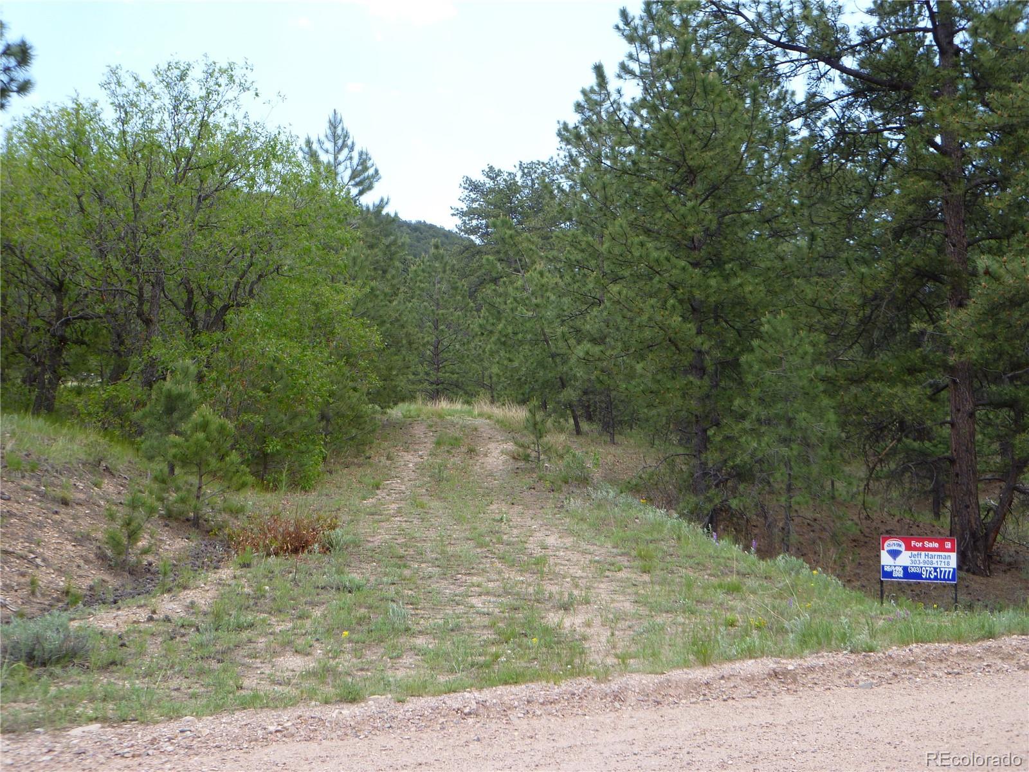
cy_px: 386
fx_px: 1308
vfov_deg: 32.9
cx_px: 514
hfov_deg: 42.9
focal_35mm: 44
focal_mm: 7.9
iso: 80
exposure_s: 1/200
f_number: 3.8
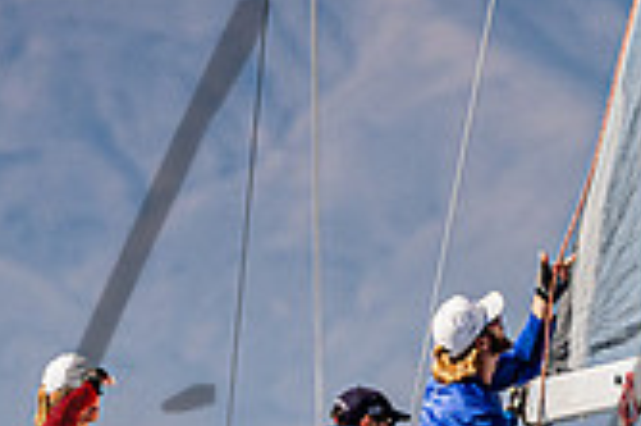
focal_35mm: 1279
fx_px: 22751
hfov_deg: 1.6
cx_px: 475
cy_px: 602
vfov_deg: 1.1
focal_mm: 280
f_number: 5.3
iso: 320
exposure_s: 1/3200
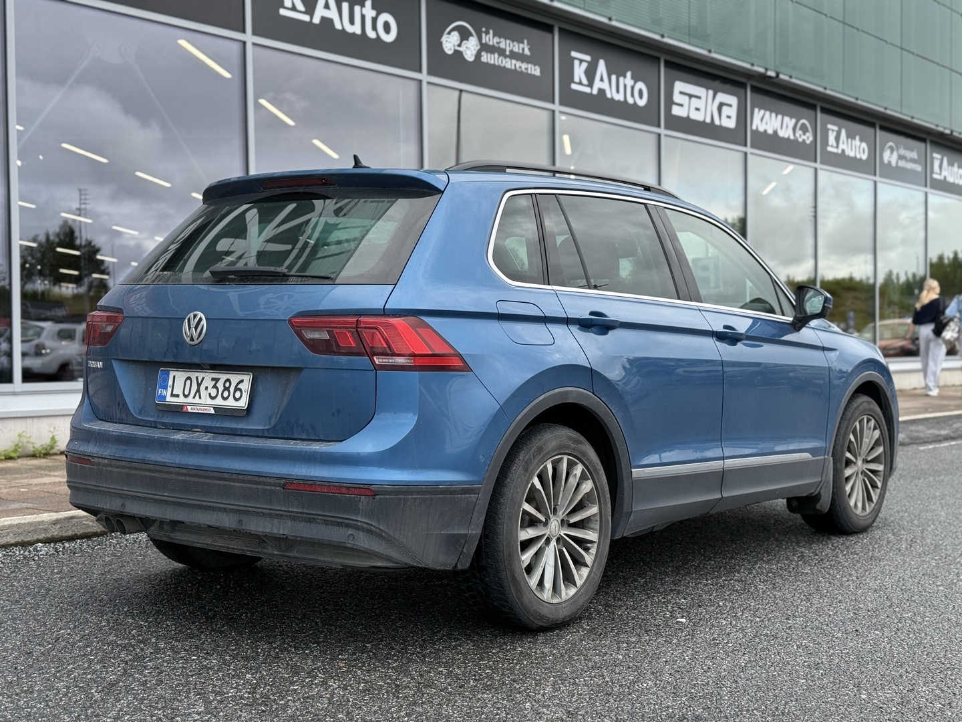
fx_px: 1334
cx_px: 481
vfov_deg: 30.3
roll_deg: +0.3
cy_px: 361
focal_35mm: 48
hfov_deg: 39.7
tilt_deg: +0.1
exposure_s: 1/975
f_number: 1.78
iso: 64
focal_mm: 6.76
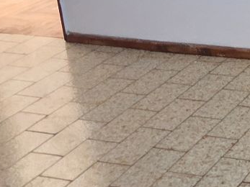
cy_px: -122
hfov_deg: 18.3
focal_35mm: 72
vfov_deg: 17.6
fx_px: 520
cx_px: 496
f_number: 1.9
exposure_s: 1/100
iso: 200
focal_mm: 2.2
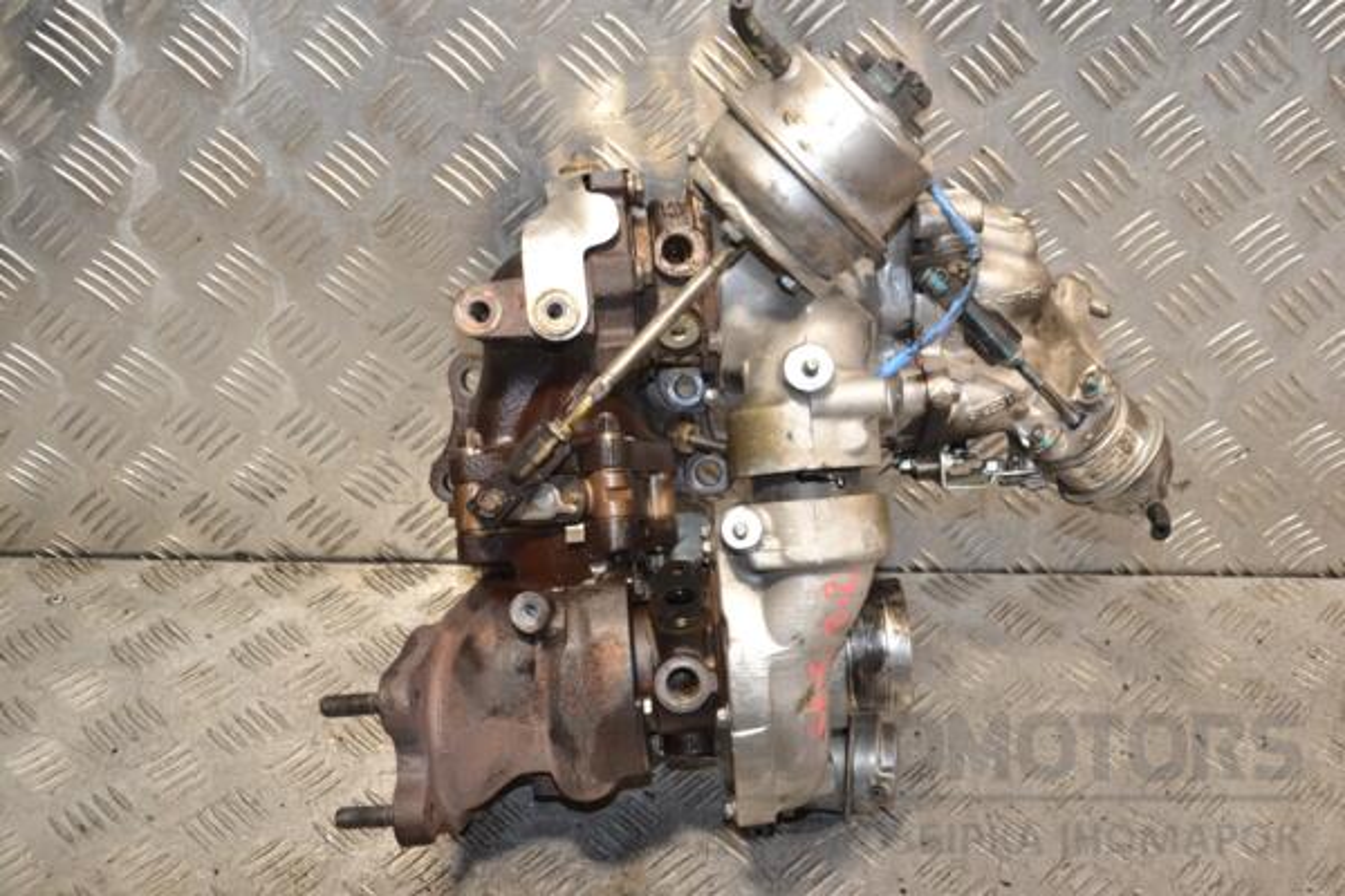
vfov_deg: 29.9
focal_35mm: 45
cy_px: 448
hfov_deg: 43.6
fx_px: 1681
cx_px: 672
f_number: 5
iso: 800
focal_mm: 30
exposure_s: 1/200
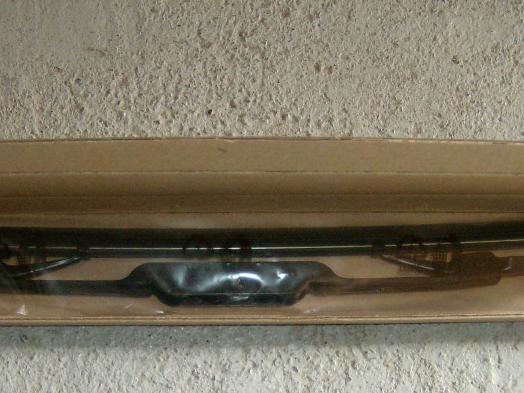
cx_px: 218
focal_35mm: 62
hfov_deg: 31.1
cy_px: 288
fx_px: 939
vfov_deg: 23.4
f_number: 2.8
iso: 200
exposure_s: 1/60
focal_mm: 6
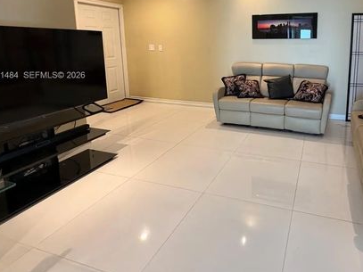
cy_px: 76
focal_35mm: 22
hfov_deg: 72.5
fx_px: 231
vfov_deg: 58.6
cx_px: 260
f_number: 2.2
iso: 320
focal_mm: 2.22
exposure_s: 1/60
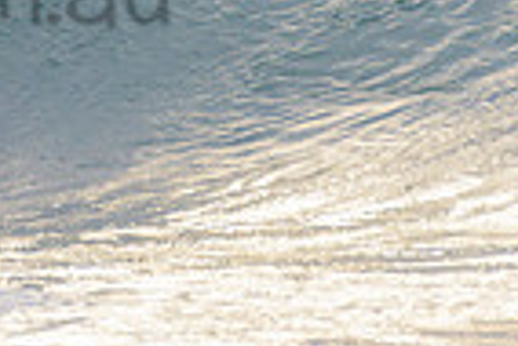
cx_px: -247
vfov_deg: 0.5
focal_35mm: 2508
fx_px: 36124
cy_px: -73
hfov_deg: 0.8
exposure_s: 1/1250
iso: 360
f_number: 5.6
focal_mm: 500
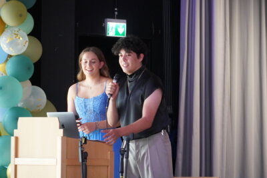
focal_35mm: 202
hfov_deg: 10.2
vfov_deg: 6.8
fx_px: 1502
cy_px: 89
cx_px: 134
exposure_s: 1/60
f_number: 5.6
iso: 6400
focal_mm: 135
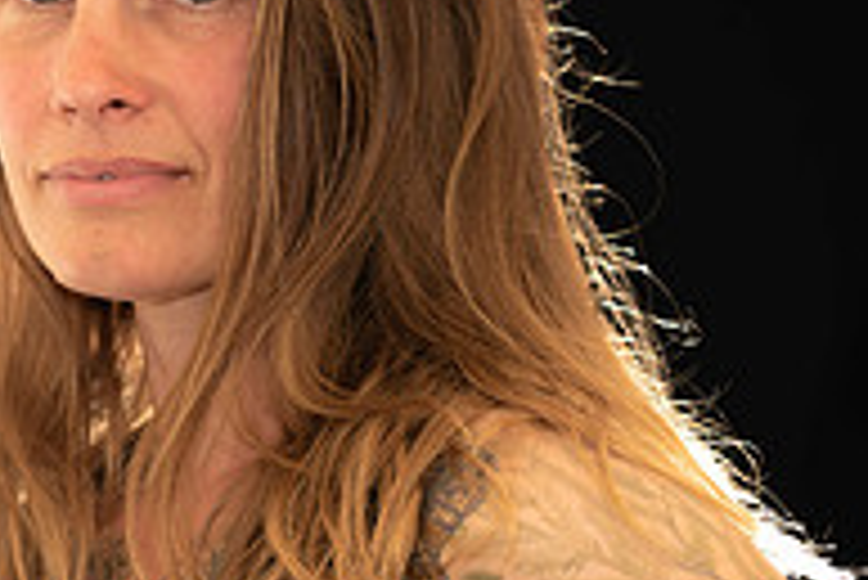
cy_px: 330
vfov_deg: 3.8
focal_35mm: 360
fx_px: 8686
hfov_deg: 5.7
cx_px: -67
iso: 50
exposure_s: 1/30
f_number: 2.8
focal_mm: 120
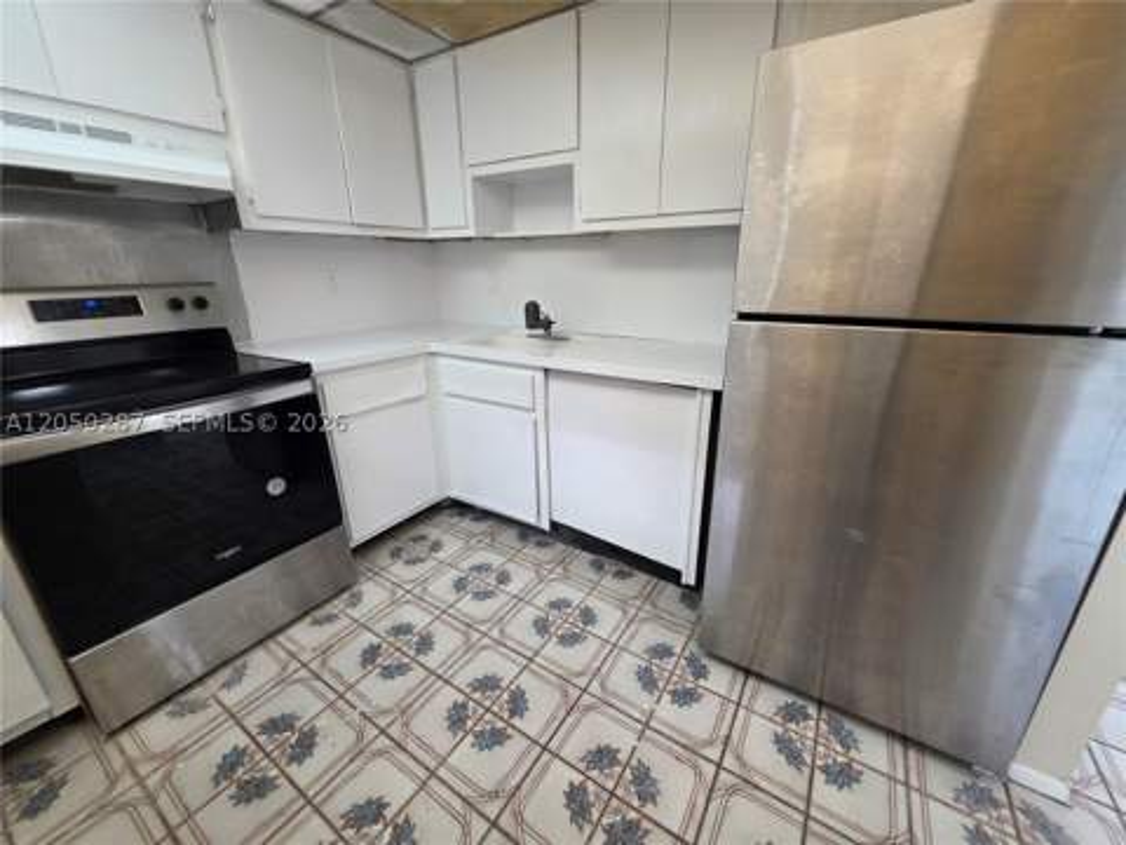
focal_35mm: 13
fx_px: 423
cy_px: 422
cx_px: 563
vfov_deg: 89.9
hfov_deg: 106.2
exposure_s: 1/60
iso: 200
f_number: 1.9
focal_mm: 2.2
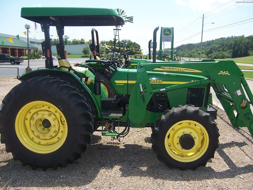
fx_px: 241
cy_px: 95
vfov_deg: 42.9
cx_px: 126
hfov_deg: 55.4
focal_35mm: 33
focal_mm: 5.5
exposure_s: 1/750
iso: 80
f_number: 3.4
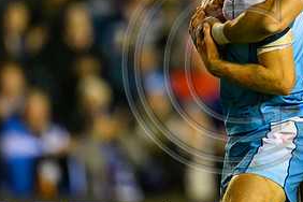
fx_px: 9687
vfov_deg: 1.2
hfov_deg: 1.8
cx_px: 233
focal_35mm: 1151
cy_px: 63
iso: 10000
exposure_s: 1/1250
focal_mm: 560
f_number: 4
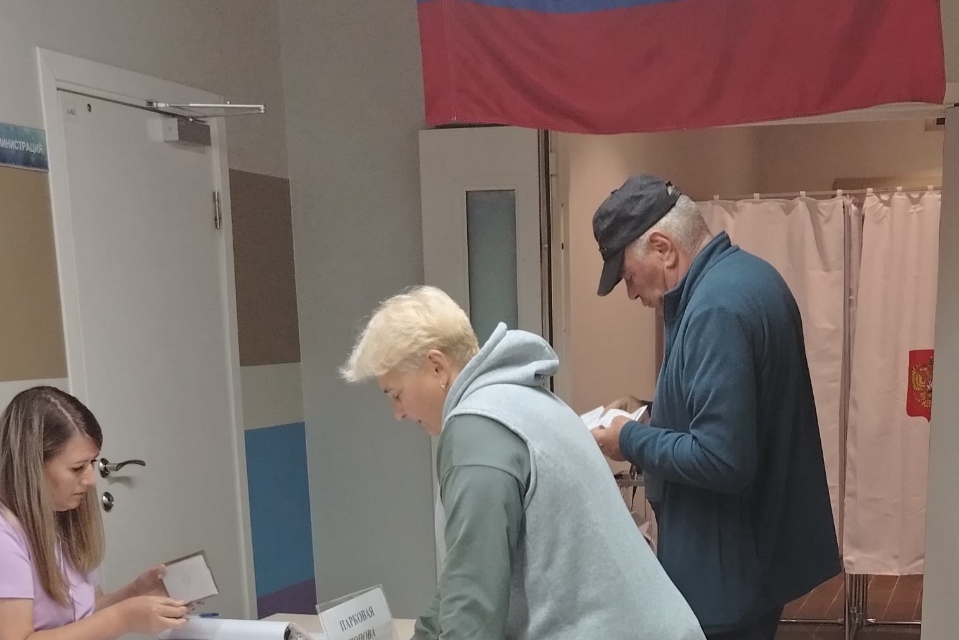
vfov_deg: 19.1
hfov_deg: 30.4
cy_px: 821
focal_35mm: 66
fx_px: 1758
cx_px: 584
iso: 434
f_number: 1.75
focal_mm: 5.25
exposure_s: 1/50
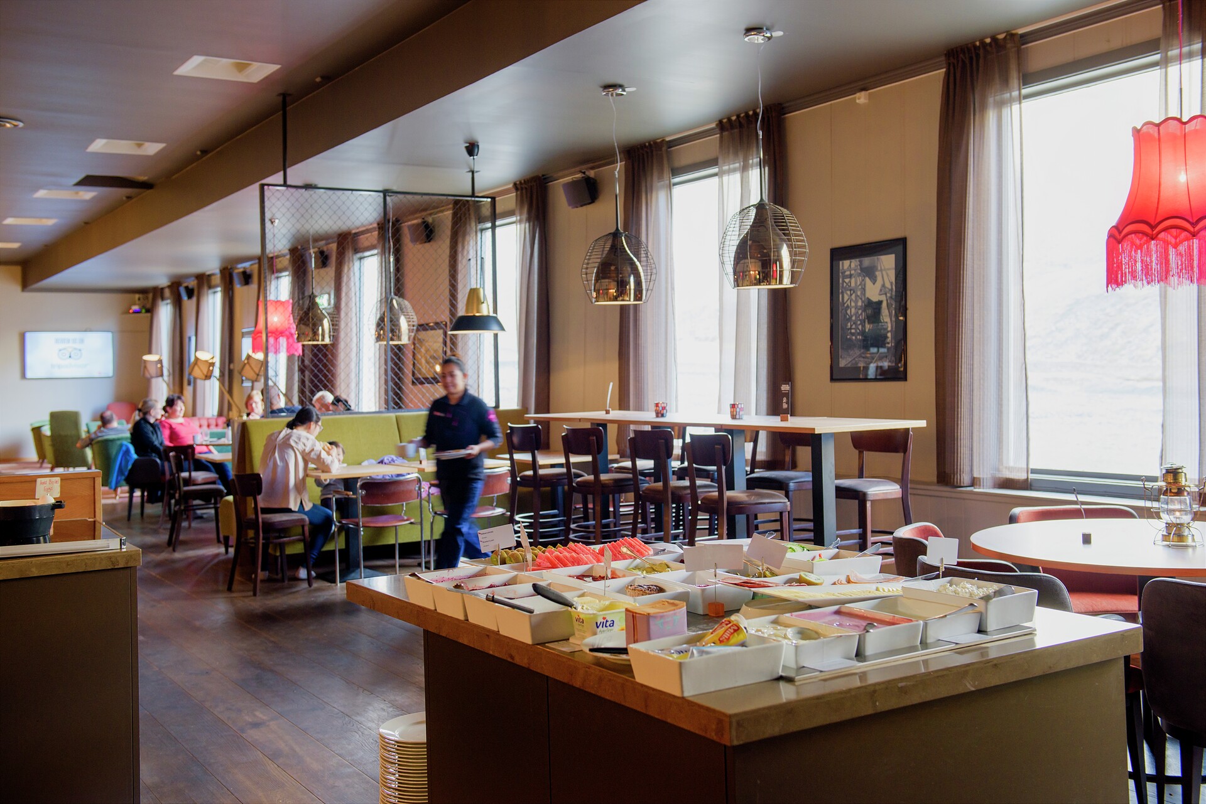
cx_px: 603
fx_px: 1206
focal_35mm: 36
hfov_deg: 53.1
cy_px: 402
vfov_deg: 36.9
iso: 400
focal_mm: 36
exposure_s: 1/15
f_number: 4
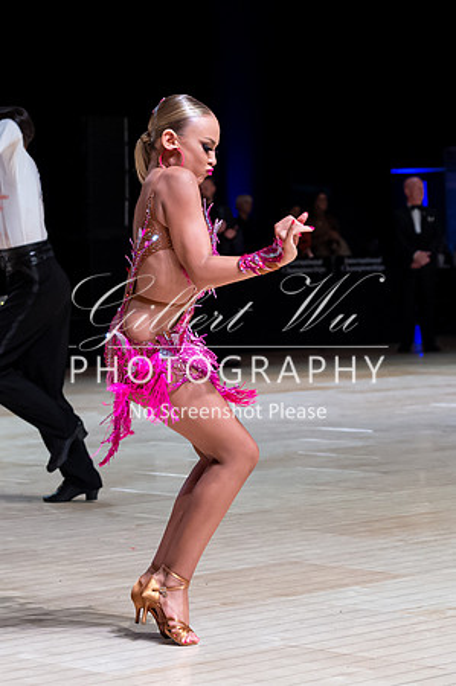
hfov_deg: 11.1
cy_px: 312
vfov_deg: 16.7
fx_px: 2338
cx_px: 147
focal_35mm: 123
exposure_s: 1/400
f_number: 3.3
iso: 3200
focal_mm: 65
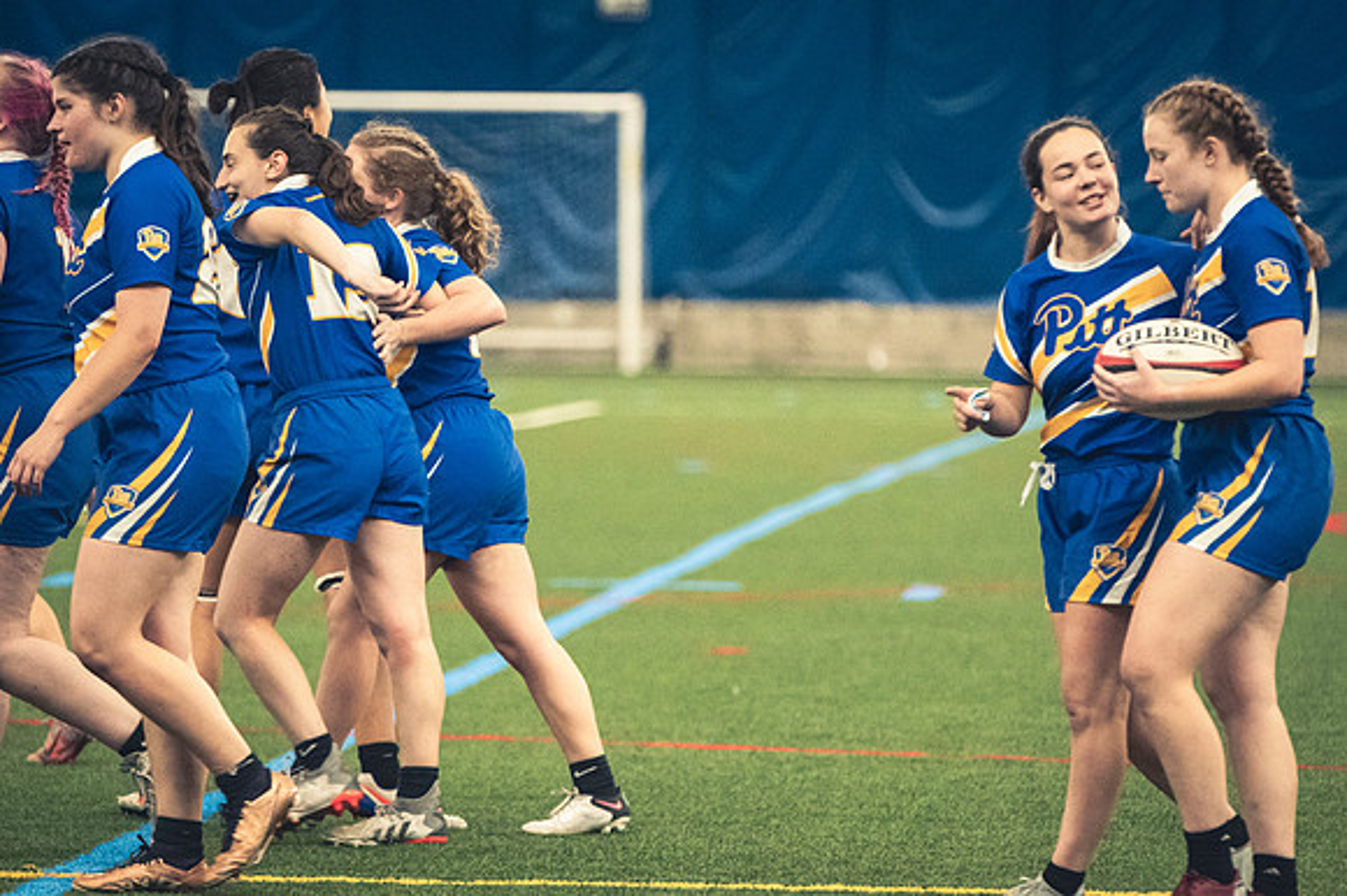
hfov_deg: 7.9
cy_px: 448
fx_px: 9797
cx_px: 674
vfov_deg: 5.2
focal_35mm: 262
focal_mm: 175
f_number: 2.8
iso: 12800
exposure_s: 1/500
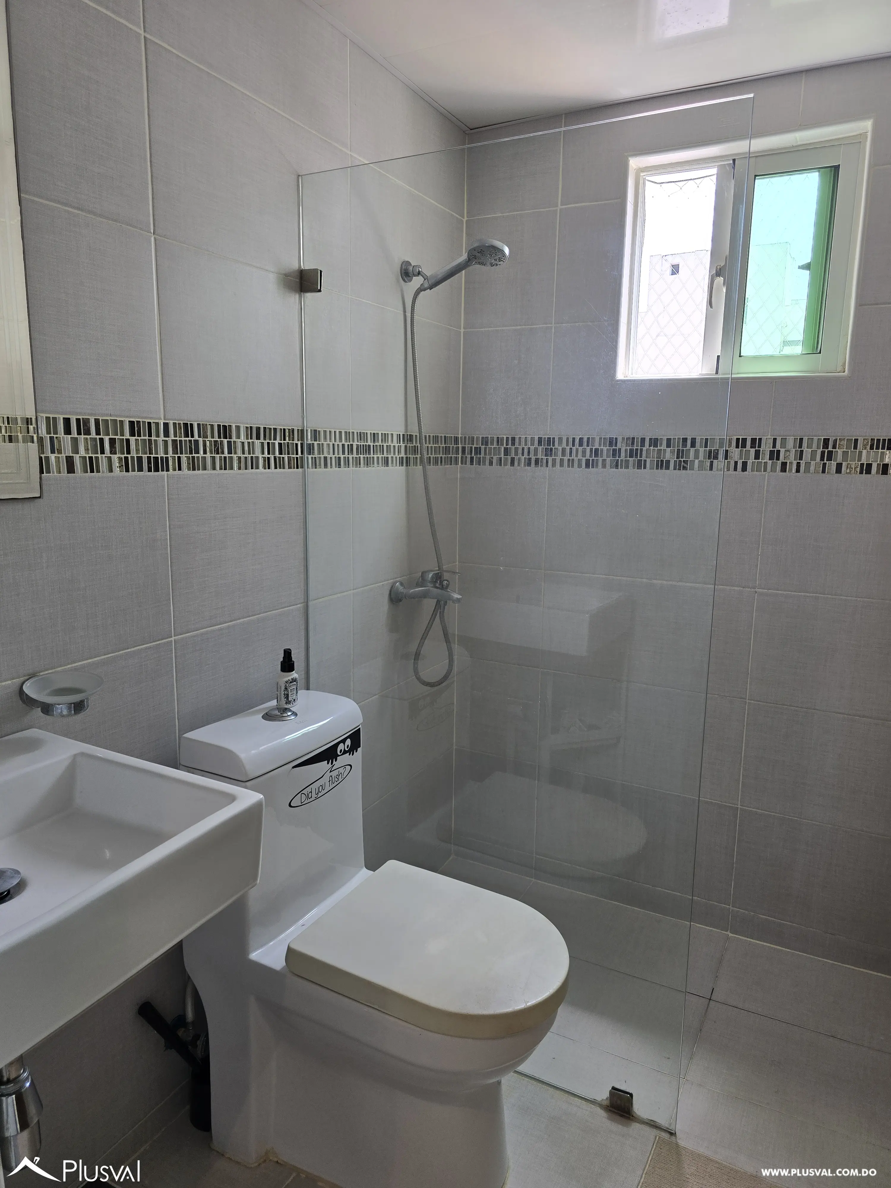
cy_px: 594
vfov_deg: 73.9
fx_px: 789
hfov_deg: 58.9
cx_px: 446
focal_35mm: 23
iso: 100
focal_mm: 6.3
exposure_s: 1/180
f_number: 1.7
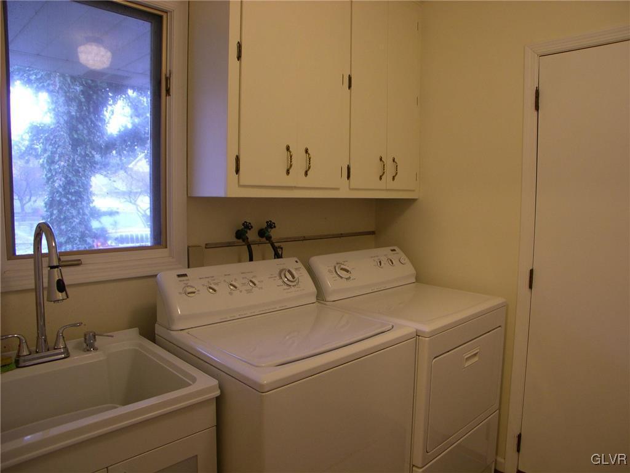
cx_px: 315
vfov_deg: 37.7
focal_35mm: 38
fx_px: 692
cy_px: 236
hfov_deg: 49.0
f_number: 2.8
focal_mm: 8
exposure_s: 1/5.3
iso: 100
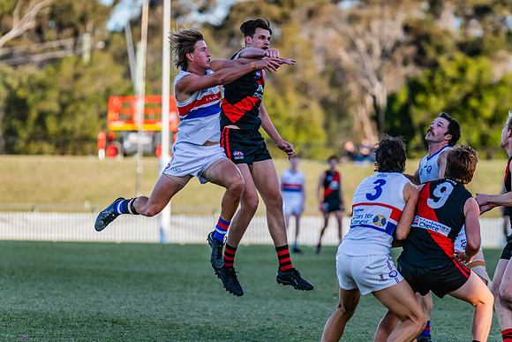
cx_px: 246
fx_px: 4097
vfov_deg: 4.8
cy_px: 171
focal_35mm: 288
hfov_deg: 7.2
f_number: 4.5
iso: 800
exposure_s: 1/1600
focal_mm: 270
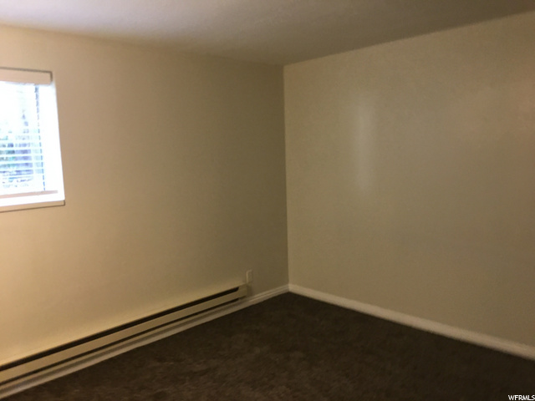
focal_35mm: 29
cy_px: 200
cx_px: 268
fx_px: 448
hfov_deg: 61.7
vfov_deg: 48.2
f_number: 2.2
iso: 80
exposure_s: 1/15
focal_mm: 4.15
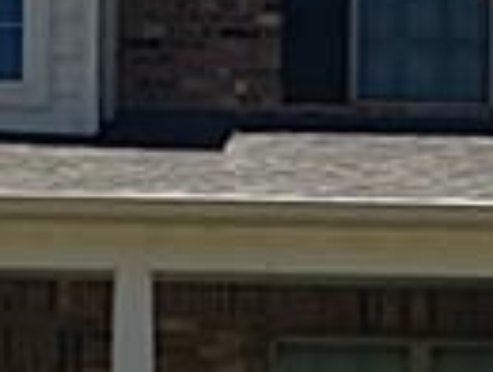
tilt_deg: +1.8
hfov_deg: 8.7
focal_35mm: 228
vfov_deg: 6.4
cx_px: 356
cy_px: 615
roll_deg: -0.6
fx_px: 3253
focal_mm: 4.15
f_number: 2.2
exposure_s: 1/1923
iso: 25
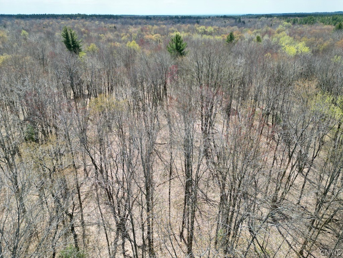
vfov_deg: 56.8
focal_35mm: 24
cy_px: 129
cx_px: 172
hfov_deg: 71.6
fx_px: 238
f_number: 1.7
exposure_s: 1/2000
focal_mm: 6.72
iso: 140
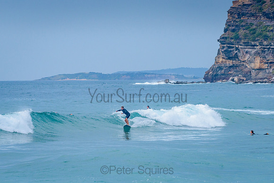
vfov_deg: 5.6
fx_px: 1865
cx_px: 133
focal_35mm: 245
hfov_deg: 8.4
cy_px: 86
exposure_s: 1/2000
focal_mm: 200
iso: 450
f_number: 5.6
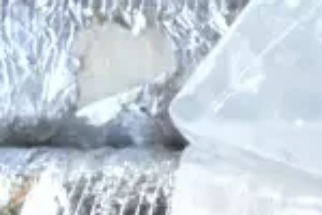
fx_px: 1091
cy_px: 418
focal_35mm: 122
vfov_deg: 10.4
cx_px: 603
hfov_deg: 14.5
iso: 6400
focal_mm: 20
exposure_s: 1/250
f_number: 8
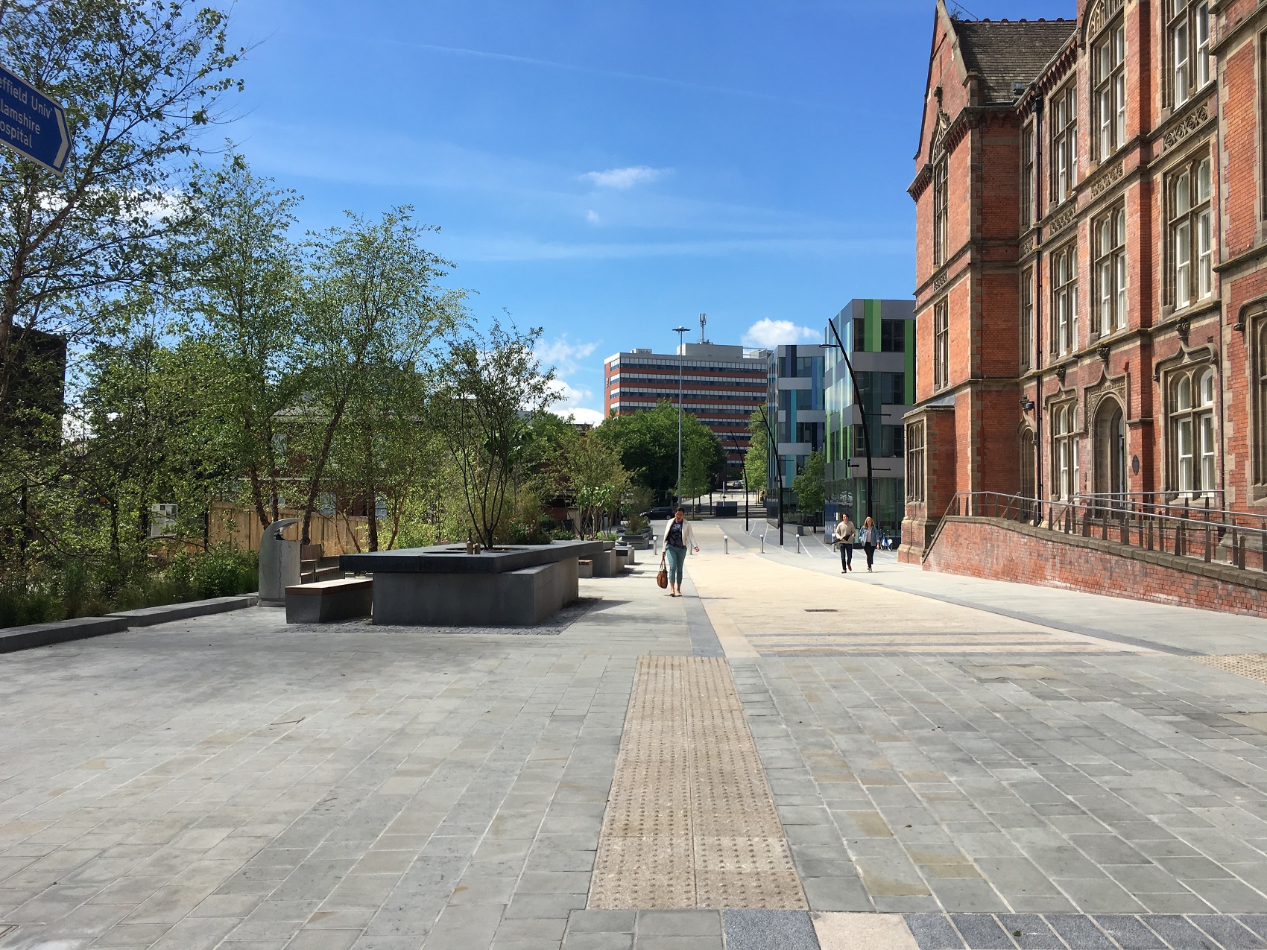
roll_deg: -0.8
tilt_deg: +2.6
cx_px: 634
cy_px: 475
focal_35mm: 29
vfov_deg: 48.2
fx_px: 1061
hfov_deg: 61.7
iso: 25
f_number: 2.2
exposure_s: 1/1350
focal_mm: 4.15
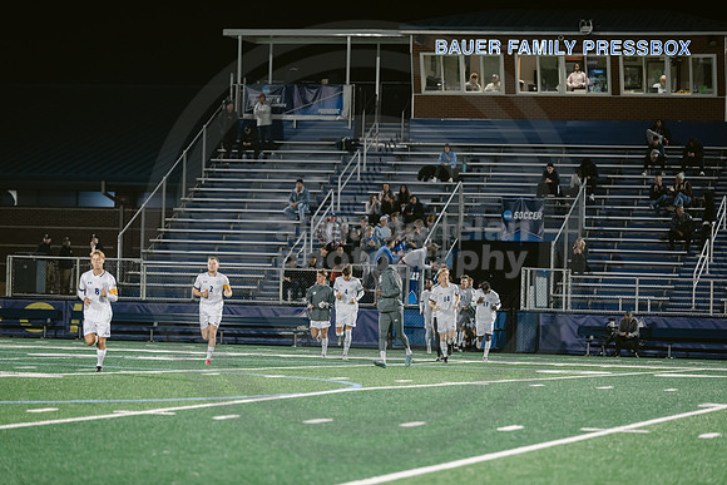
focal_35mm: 155
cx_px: 364
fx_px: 3131
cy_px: 242
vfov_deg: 8.9
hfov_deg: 13.2
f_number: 2.8
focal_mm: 155
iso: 2500
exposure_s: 1/250
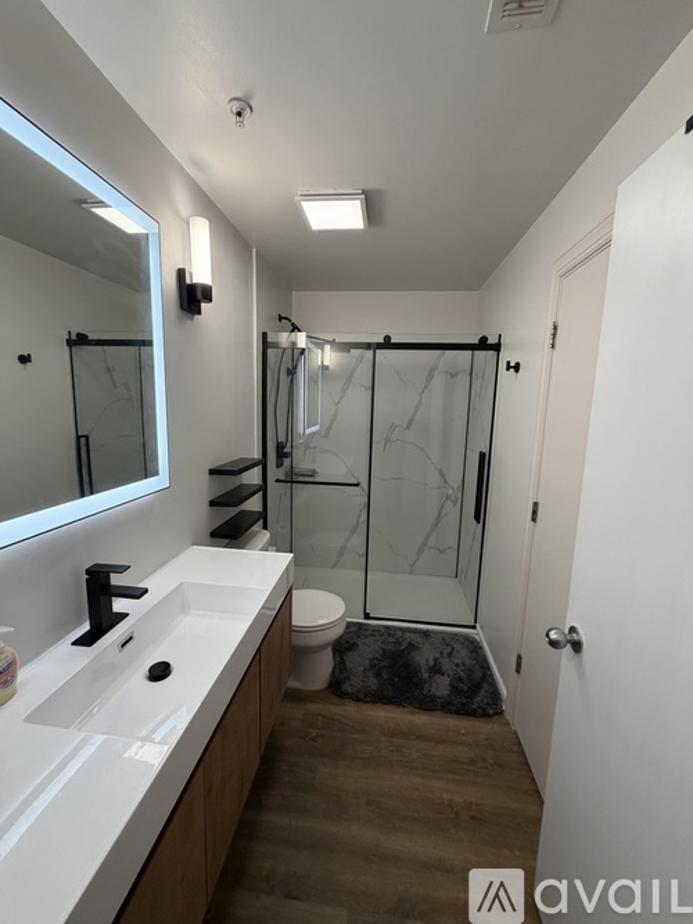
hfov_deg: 85.7
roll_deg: -2.3
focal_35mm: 14
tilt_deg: -8.4
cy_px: 462
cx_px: 346
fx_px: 374
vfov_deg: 102.1
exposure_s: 1/120
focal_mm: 2.22
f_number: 2.2
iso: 125
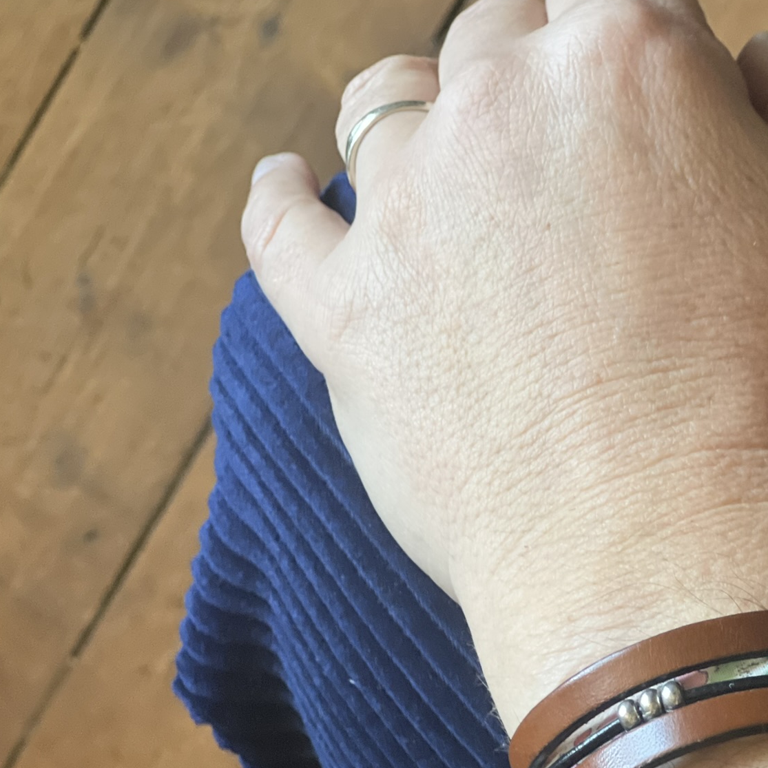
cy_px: 475
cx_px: 586
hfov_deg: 13.9
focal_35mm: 125
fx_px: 3138
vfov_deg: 13.9
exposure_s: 1/34
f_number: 2.8
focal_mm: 9
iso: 400
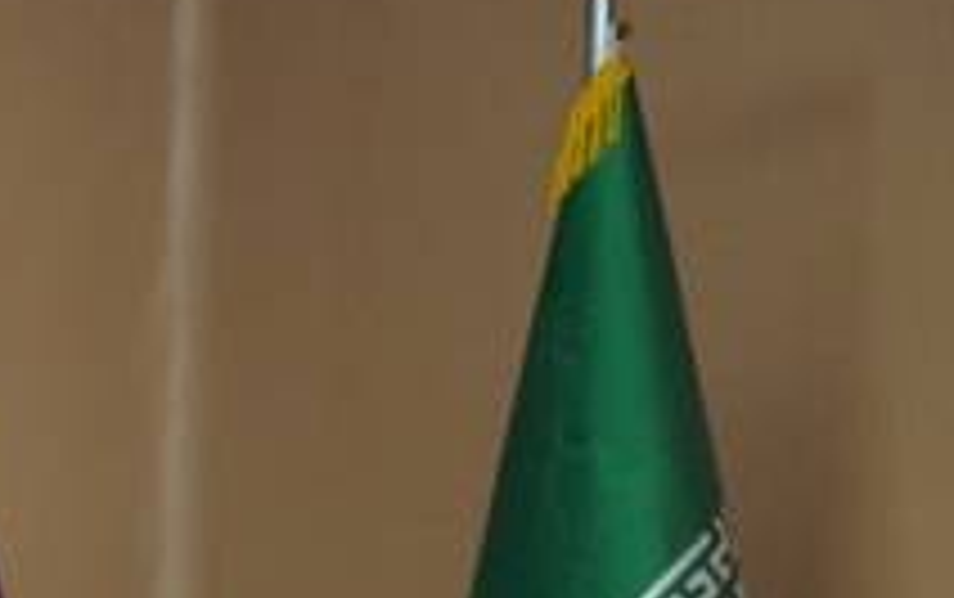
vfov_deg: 7.2
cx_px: -1346
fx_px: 4528
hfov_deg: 10.4
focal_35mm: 174
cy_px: 1252
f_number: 3.5
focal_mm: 35.4
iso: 1600
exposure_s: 1/160
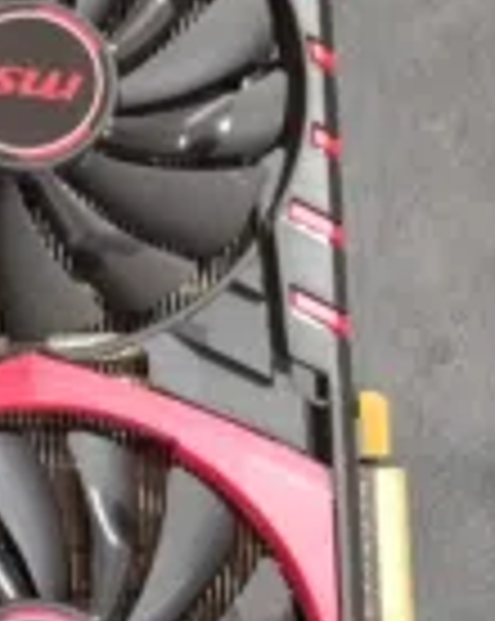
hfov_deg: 17.9
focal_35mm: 82
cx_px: -81
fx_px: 1505
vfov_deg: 22.9
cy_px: 508
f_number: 1.8
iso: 800
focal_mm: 4.22
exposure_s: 1/20
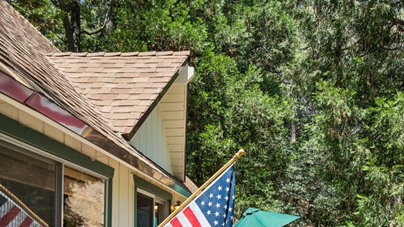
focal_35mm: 46
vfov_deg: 24.4
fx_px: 493
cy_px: 241
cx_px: 293
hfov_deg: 43.4
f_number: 2.8
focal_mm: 12.3
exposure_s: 1/1250
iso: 150
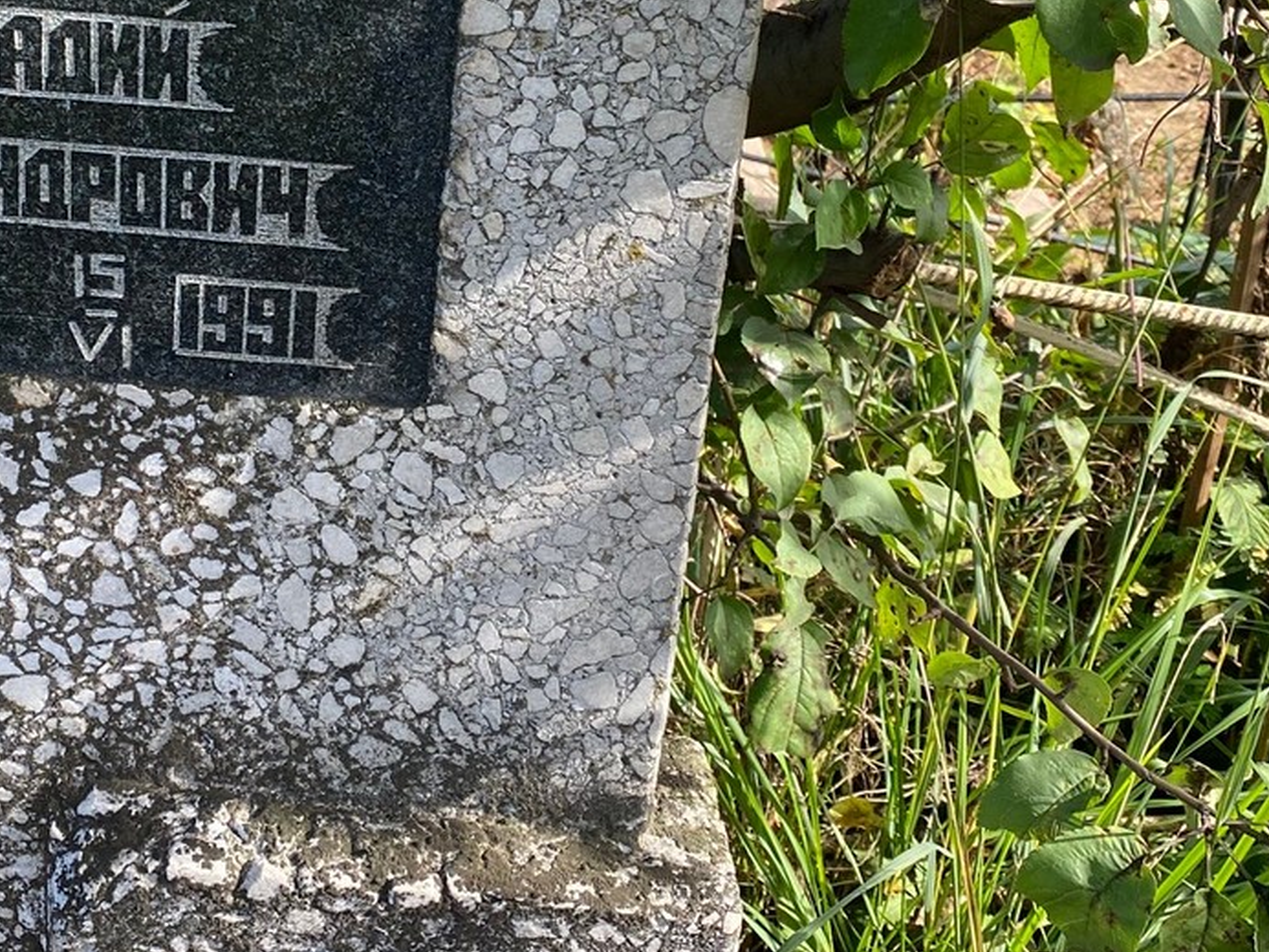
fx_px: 1980
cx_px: 366
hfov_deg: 35.0
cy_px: 132
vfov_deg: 26.3
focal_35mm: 54
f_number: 1.8
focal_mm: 4.25
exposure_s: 1/342
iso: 32
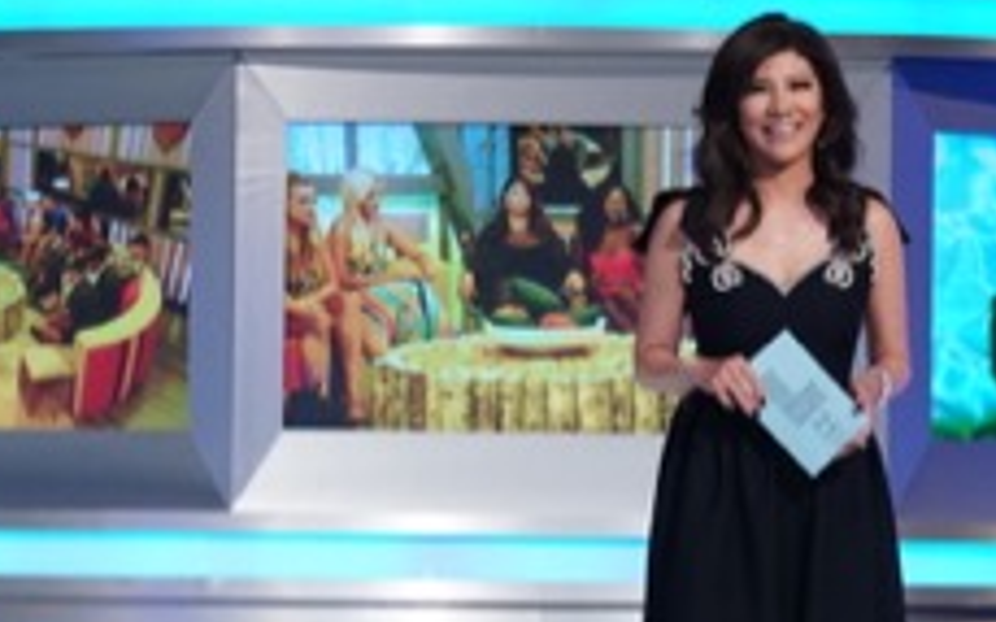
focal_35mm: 216
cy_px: 481
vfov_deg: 6.1
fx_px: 5862
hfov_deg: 9.7
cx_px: 744
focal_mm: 97
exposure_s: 1/200
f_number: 5
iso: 3200
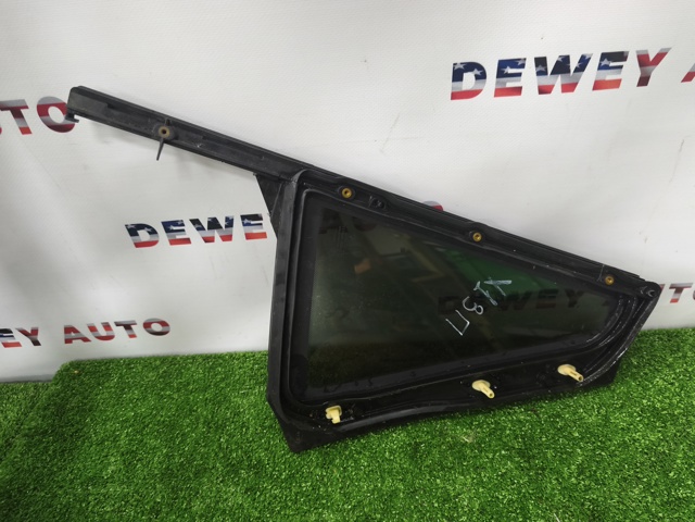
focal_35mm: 23
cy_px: 261
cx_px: 348
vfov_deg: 58.9
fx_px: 462
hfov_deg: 73.9
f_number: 1.7
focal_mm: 5.35
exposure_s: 1/50
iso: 800
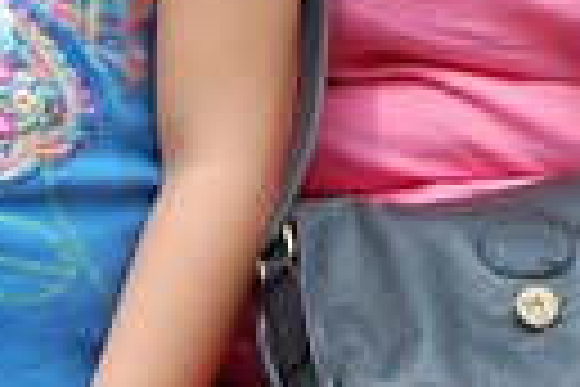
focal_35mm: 334
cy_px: -263
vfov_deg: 4.1
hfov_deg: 6.1
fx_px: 5381
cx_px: 904
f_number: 6.3
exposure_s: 1/160
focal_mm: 28
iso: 200
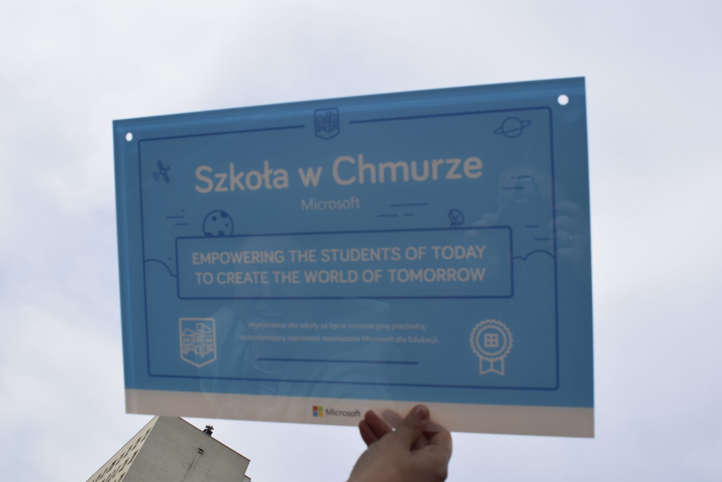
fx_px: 542
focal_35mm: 27
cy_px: 241
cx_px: 361
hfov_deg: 67.4
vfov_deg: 48.0
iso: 100
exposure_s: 1/200
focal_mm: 18
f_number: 13
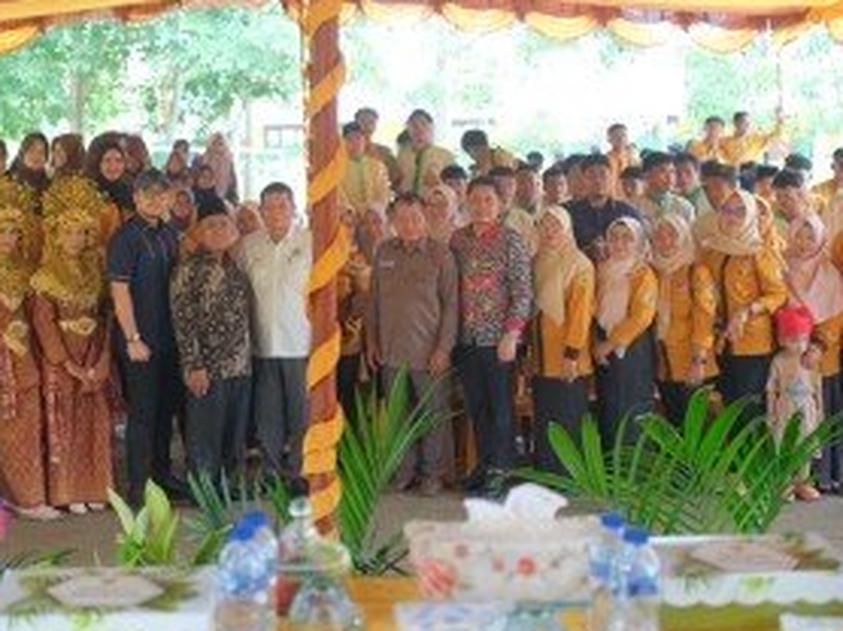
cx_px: 246
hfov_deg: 32.3
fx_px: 1436
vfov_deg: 24.7
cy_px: 229
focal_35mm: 59
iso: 400
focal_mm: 25
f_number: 1.7
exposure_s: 1/125
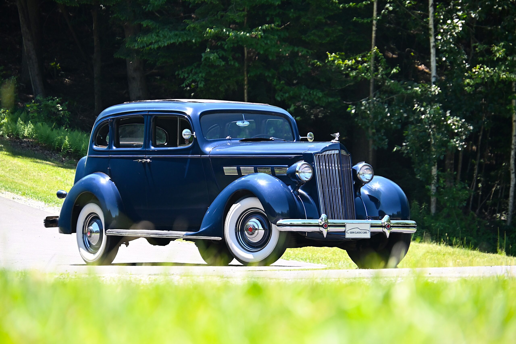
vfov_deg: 6.4
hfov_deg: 9.5
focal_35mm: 216
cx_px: 258
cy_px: 172
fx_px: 3096
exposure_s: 1/250
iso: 900
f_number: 5.6
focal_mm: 144
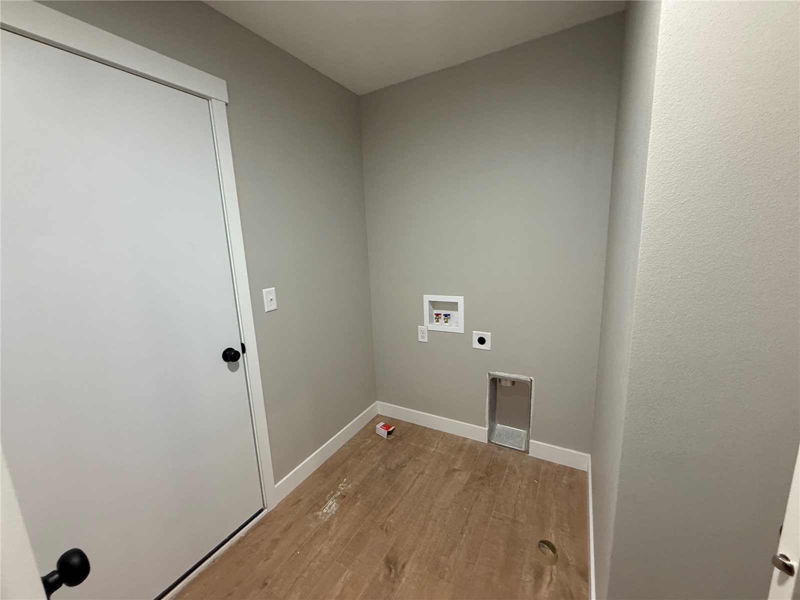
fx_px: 324
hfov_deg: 102.1
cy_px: 300
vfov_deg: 85.7
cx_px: 400
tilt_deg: -14.4
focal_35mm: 14
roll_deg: +3.5
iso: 320
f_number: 2.2
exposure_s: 1/120
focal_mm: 2.22
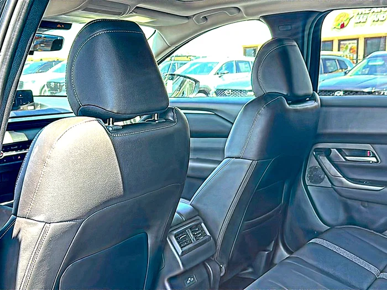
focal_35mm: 35
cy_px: 145
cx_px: 194
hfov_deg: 52.6
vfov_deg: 40.7
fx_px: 391
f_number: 1.78
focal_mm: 6.86
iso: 100
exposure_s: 1/255
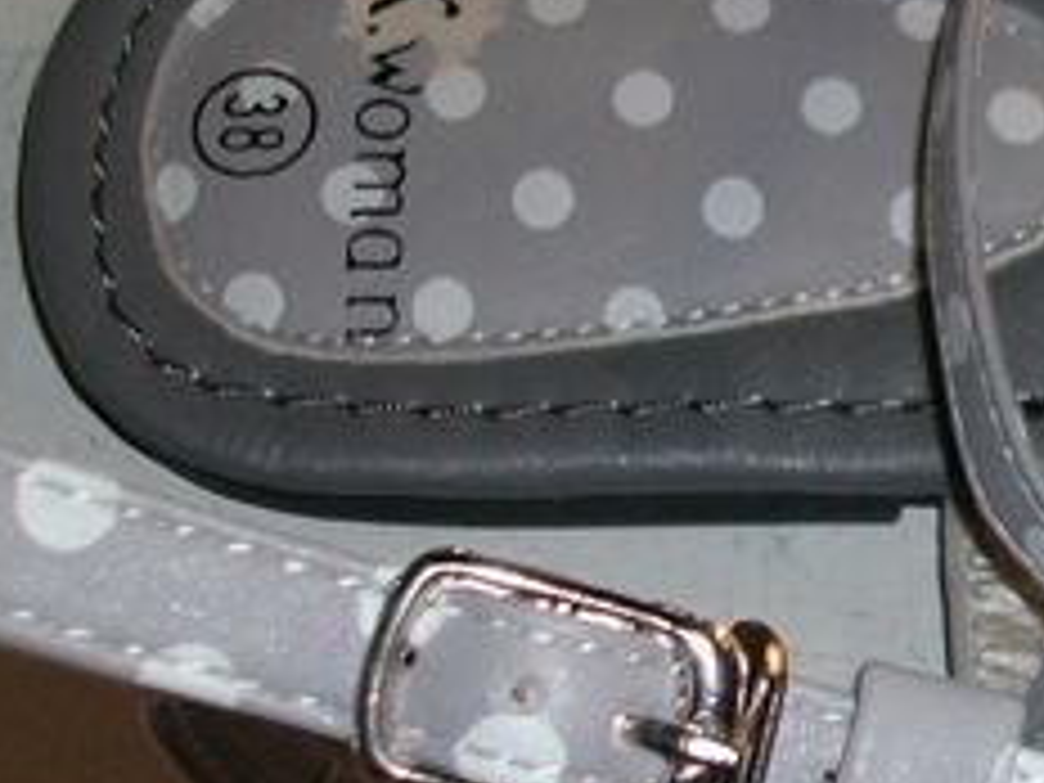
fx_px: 4162
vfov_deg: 10.7
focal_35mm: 138
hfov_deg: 13.6
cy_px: 648
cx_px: 1472
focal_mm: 5.7
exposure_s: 1/40
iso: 80
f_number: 2.9
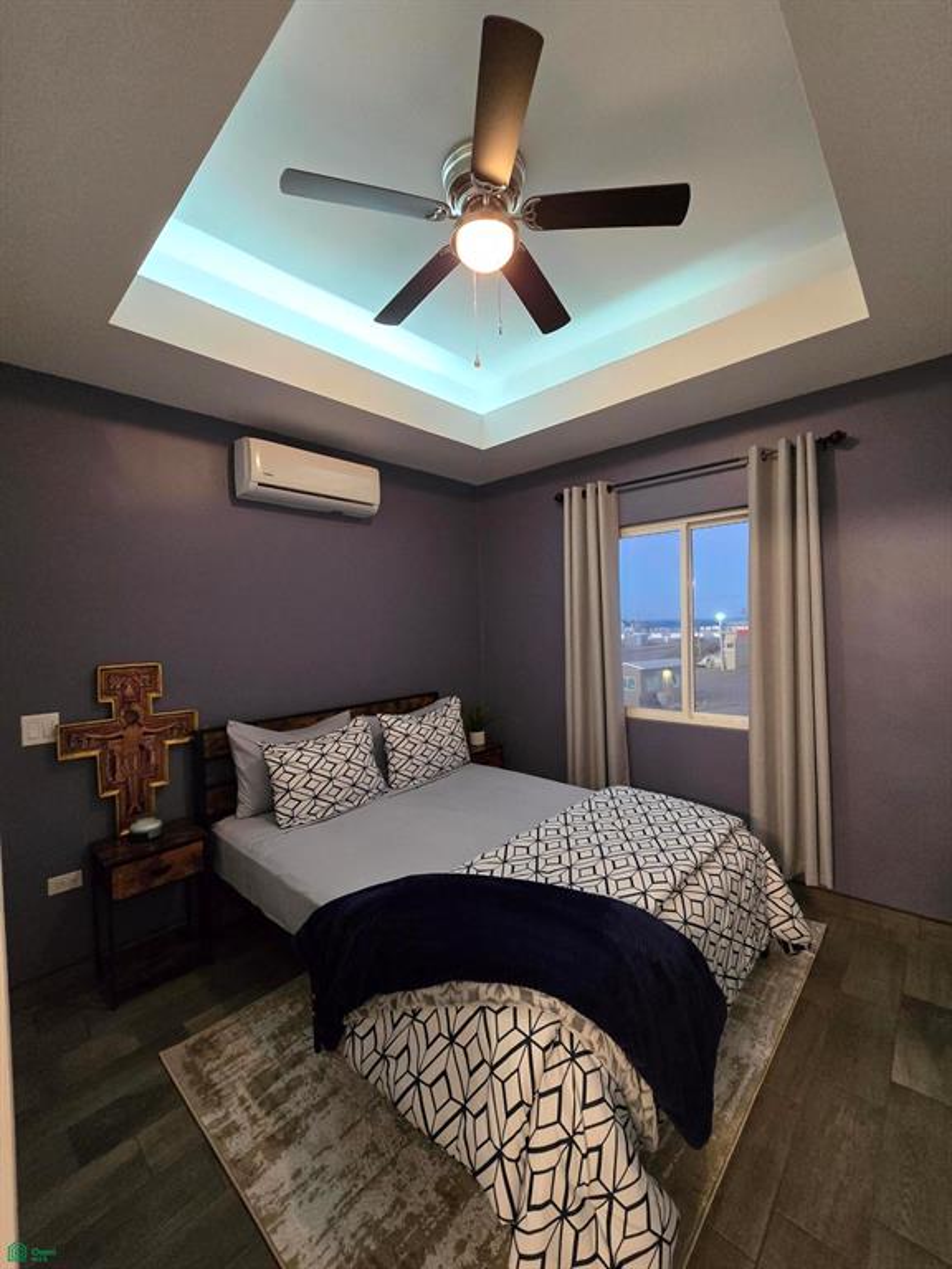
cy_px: 634
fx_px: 477
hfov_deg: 89.9
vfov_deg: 106.2
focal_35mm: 13
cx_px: 476
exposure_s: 1/60
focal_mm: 2.2
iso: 1000
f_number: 2.2
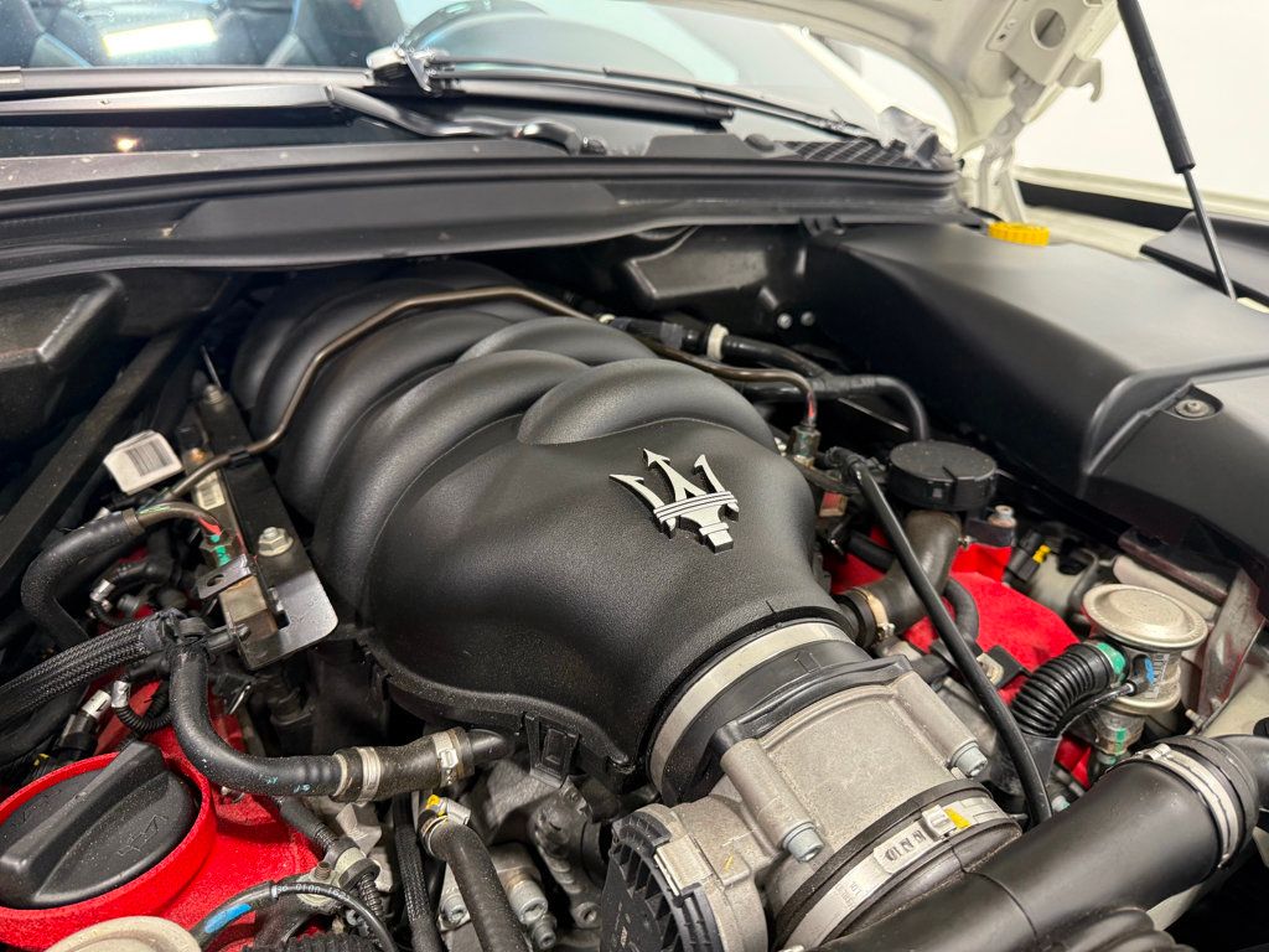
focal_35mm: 24
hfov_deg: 71.6
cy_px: 476
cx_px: 634
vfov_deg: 56.8
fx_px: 880
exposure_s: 1/120
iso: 320
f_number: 1.78
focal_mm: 6.76
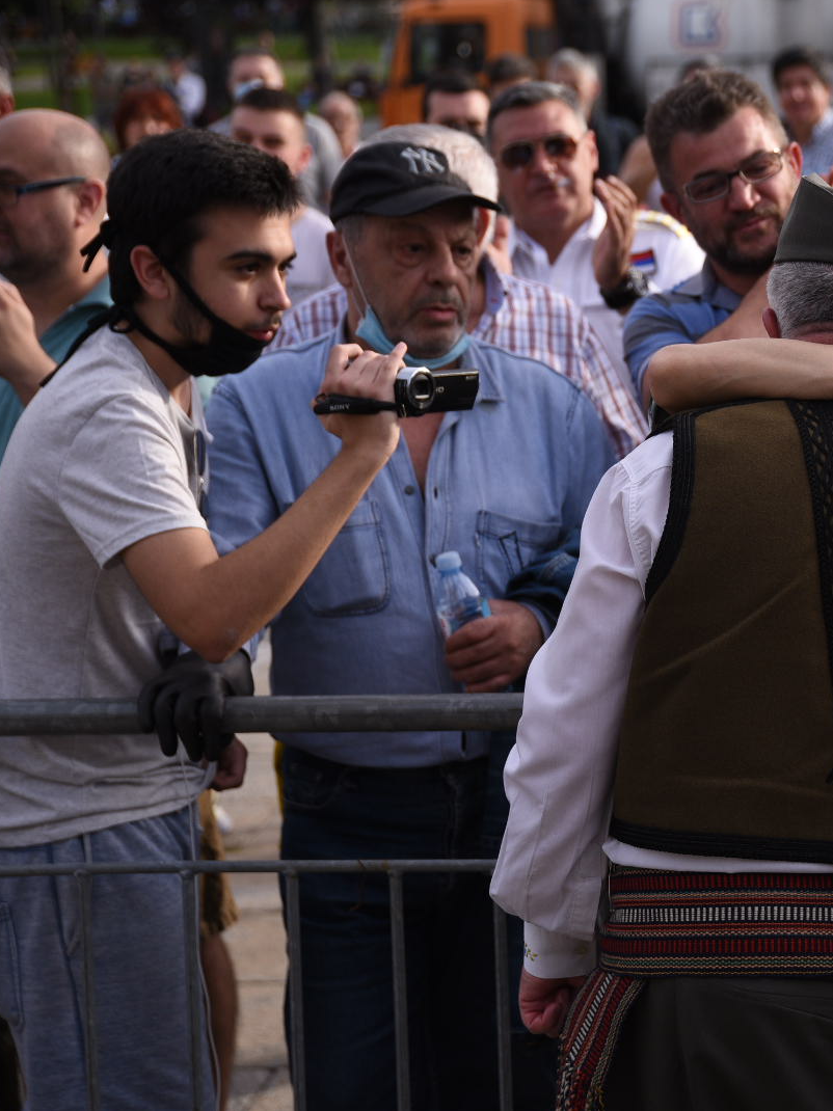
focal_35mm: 99
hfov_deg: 14.7
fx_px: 3178
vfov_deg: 19.8
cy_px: 557
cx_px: 801
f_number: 4
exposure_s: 1/1250
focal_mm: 68
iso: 320
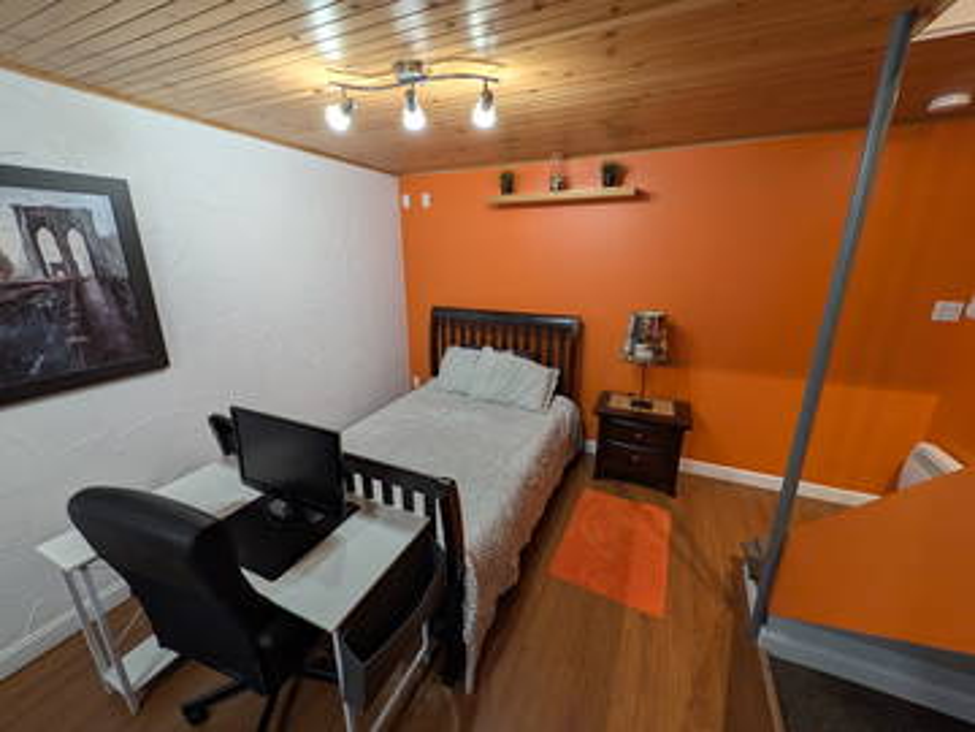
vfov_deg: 89.9
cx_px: 488
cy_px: 366
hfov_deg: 106.2
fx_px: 366
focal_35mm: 13
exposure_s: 1/23.8
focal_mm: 1.54
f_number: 2.2
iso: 93
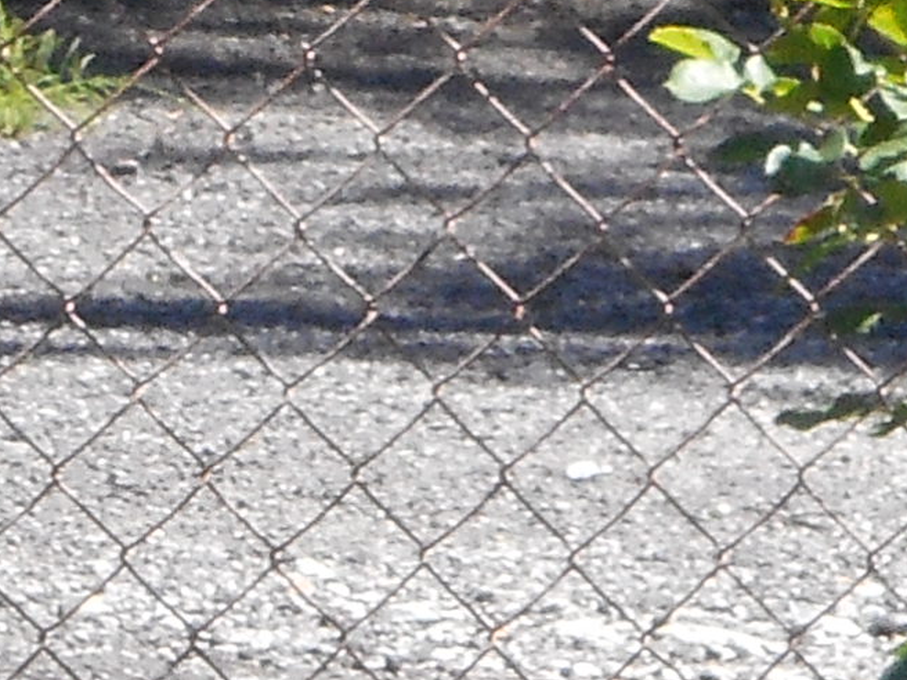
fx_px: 20988
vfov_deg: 1.9
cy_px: -4
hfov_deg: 2.5
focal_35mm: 801
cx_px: 170
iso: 80
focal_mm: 18.2
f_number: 5.8
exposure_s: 1/160
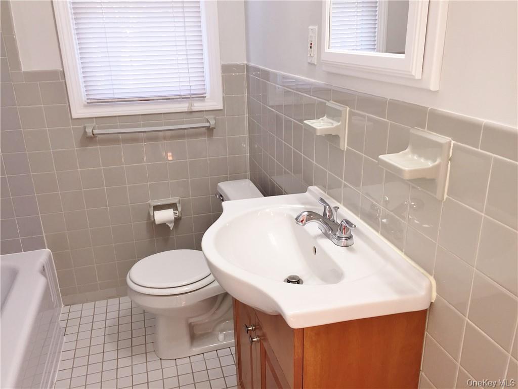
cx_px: 259
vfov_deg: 48.2
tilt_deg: -19.0
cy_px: 194
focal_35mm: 29
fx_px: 434
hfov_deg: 61.7
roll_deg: +2.4
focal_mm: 4.15
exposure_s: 1/30
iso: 40
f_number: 2.2
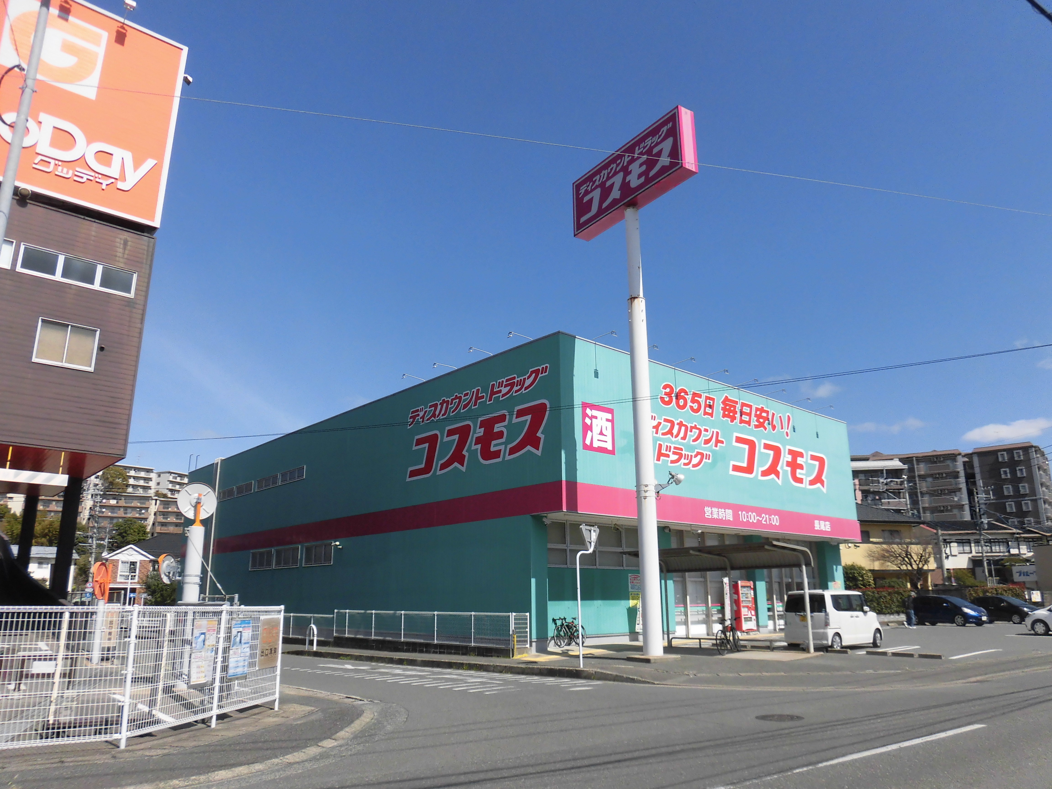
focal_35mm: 24
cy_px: 394
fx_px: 729
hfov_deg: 71.6
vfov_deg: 56.8
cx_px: 526
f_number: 7.8
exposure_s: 1/320
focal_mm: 4.3
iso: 100
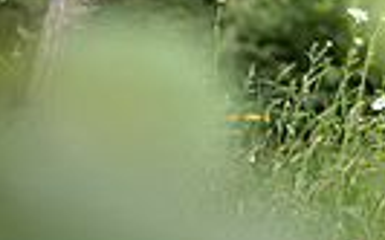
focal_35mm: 466
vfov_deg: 2.8
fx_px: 4887
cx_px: 837
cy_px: -476
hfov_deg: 4.4
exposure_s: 1/500
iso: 100
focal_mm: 43
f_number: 1.6
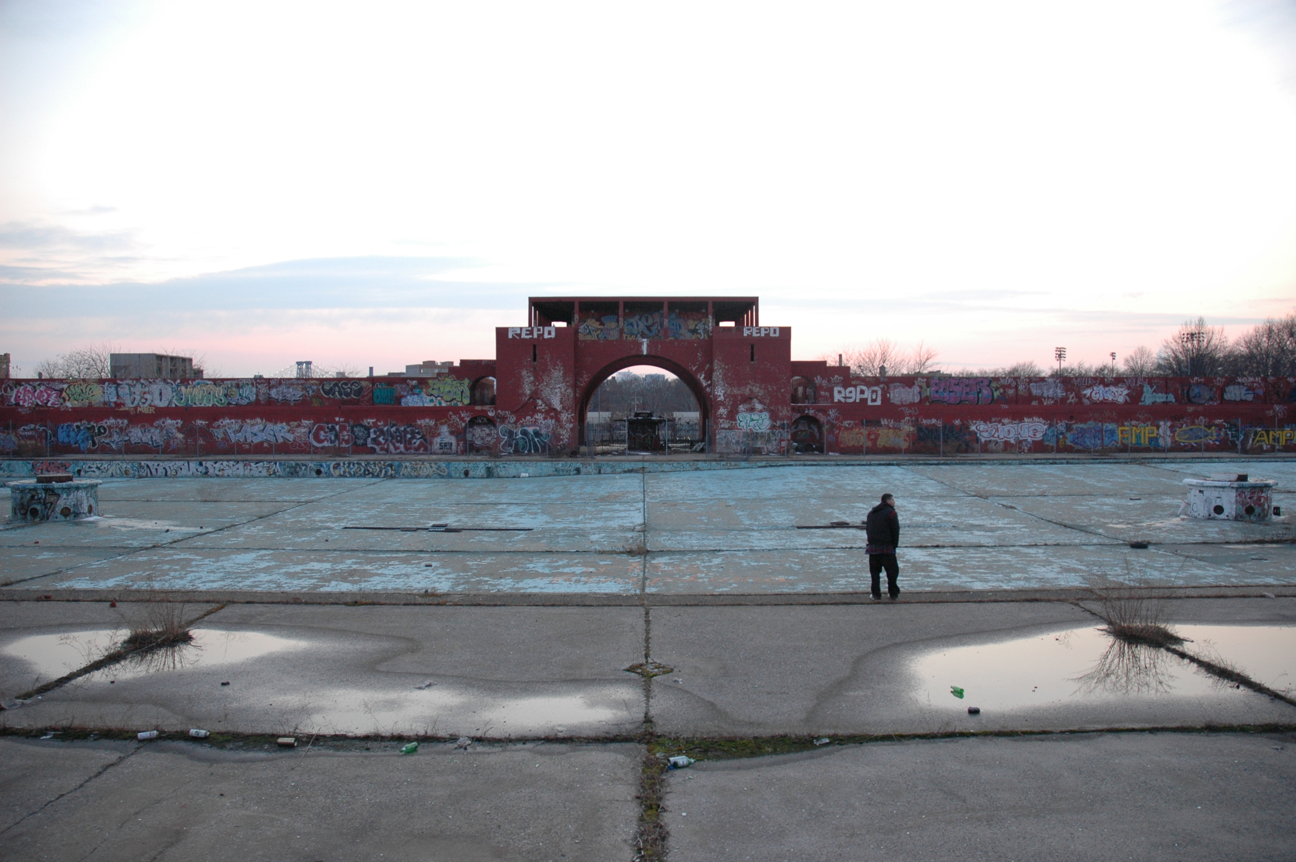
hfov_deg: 67.4
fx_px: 971
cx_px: 648
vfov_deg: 47.8
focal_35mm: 27
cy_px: 431
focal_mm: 18
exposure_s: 1/20
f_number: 3.5
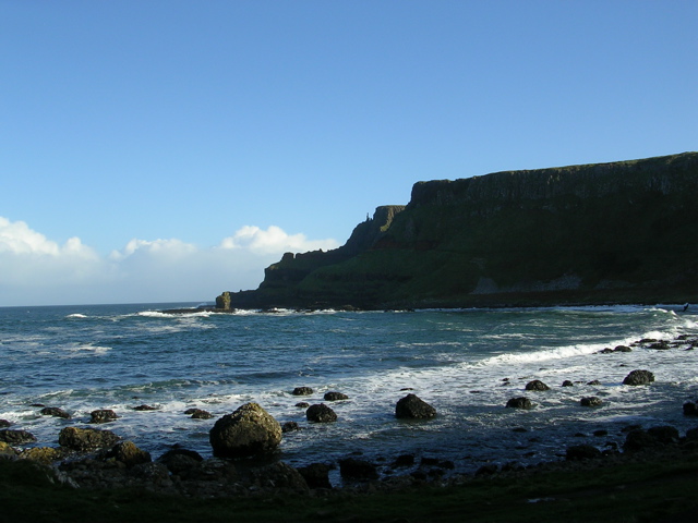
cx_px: 349
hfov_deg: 49.0
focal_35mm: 38
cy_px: 262
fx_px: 766
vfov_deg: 37.7
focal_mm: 5.8
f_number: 5.6
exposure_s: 1/259
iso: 50
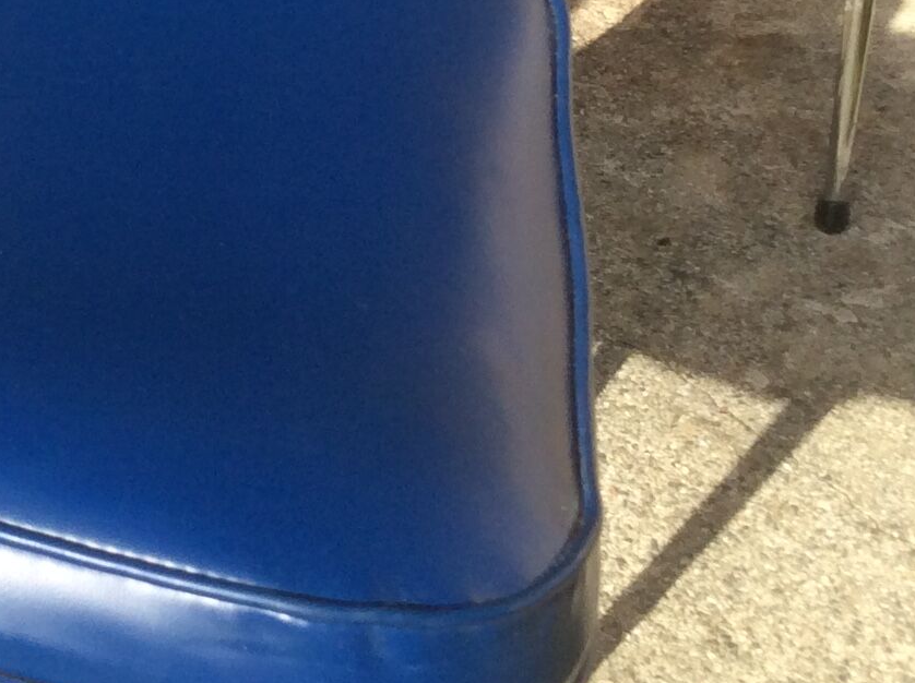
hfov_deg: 18.8
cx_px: -181
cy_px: 74
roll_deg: -1.8
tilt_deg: -32.2
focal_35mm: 99
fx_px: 2613
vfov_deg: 14.8
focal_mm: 3.3
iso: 32
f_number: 2.4
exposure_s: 1/724
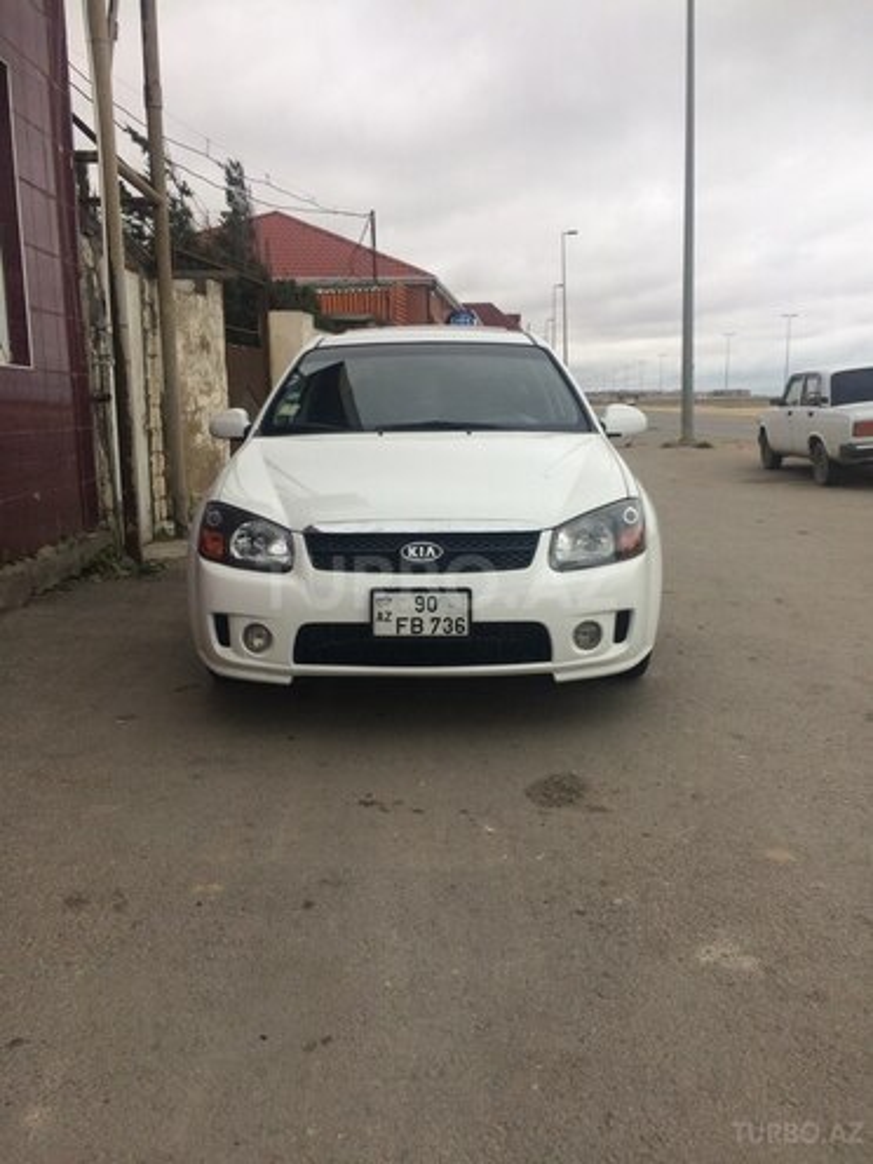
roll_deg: +1.7
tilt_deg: -10.4
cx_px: 436
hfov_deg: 48.2
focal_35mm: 29
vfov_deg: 61.7
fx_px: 975
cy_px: 582
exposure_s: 1/181
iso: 32
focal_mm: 4.15
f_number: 2.2
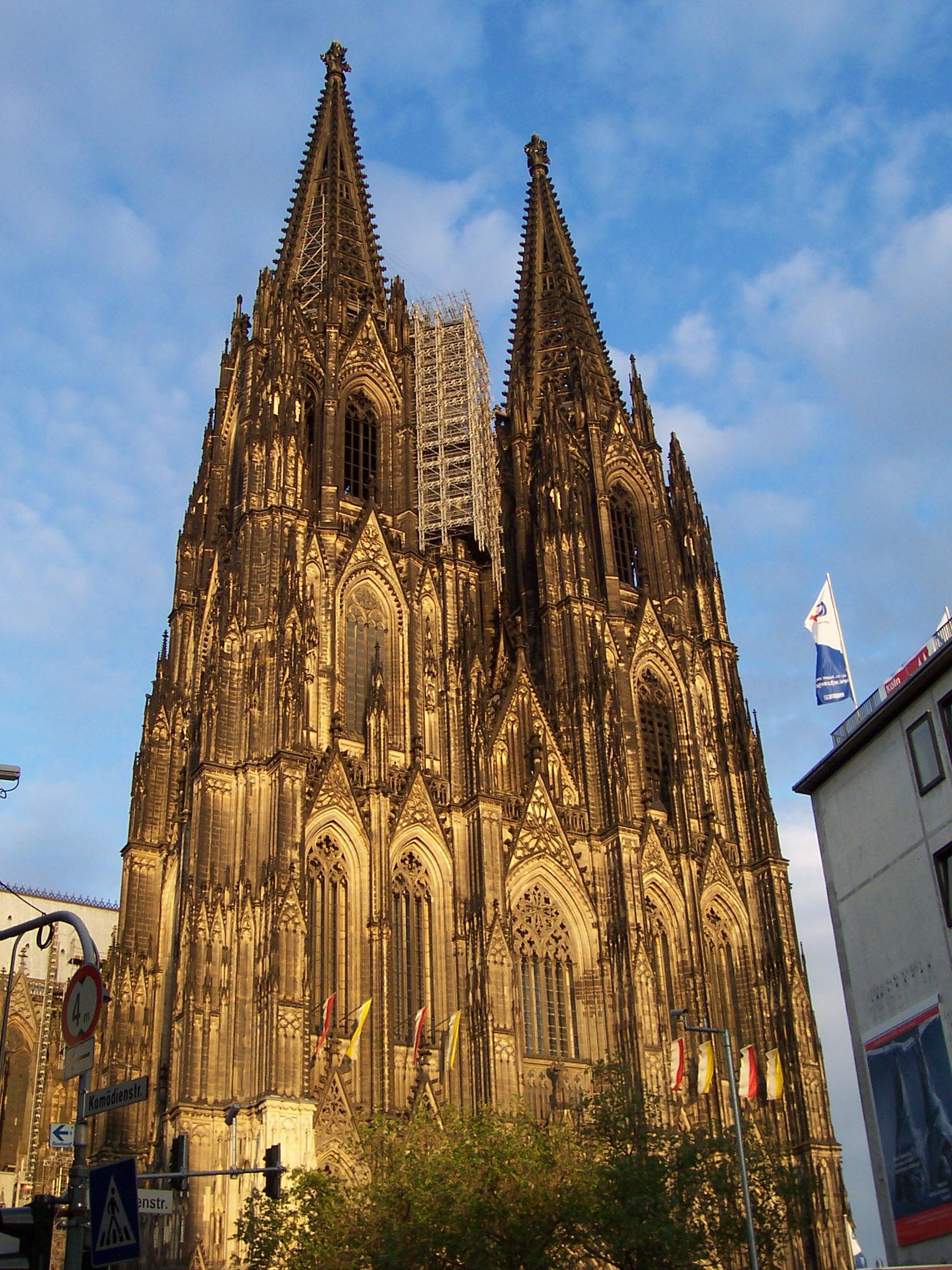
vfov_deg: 50.1
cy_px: 635
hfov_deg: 38.7
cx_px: 476
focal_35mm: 37
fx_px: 1357
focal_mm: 5.6
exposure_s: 1/125
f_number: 5.6
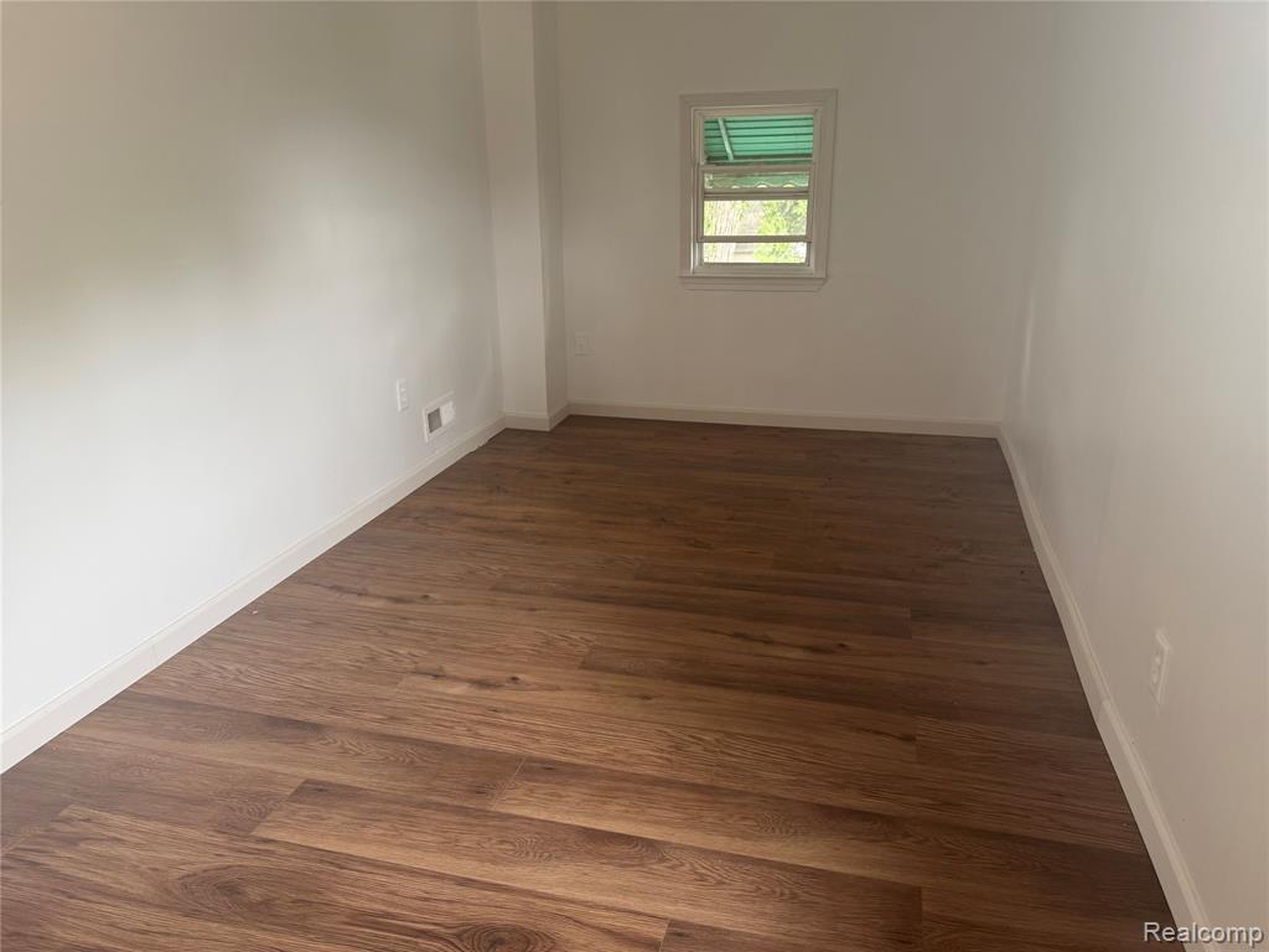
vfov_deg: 56.8
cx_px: 634
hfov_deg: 71.6
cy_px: 476
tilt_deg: -18.2
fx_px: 880
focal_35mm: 24
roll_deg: +1.1
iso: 125
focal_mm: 6.76
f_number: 1.78
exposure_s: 1/60
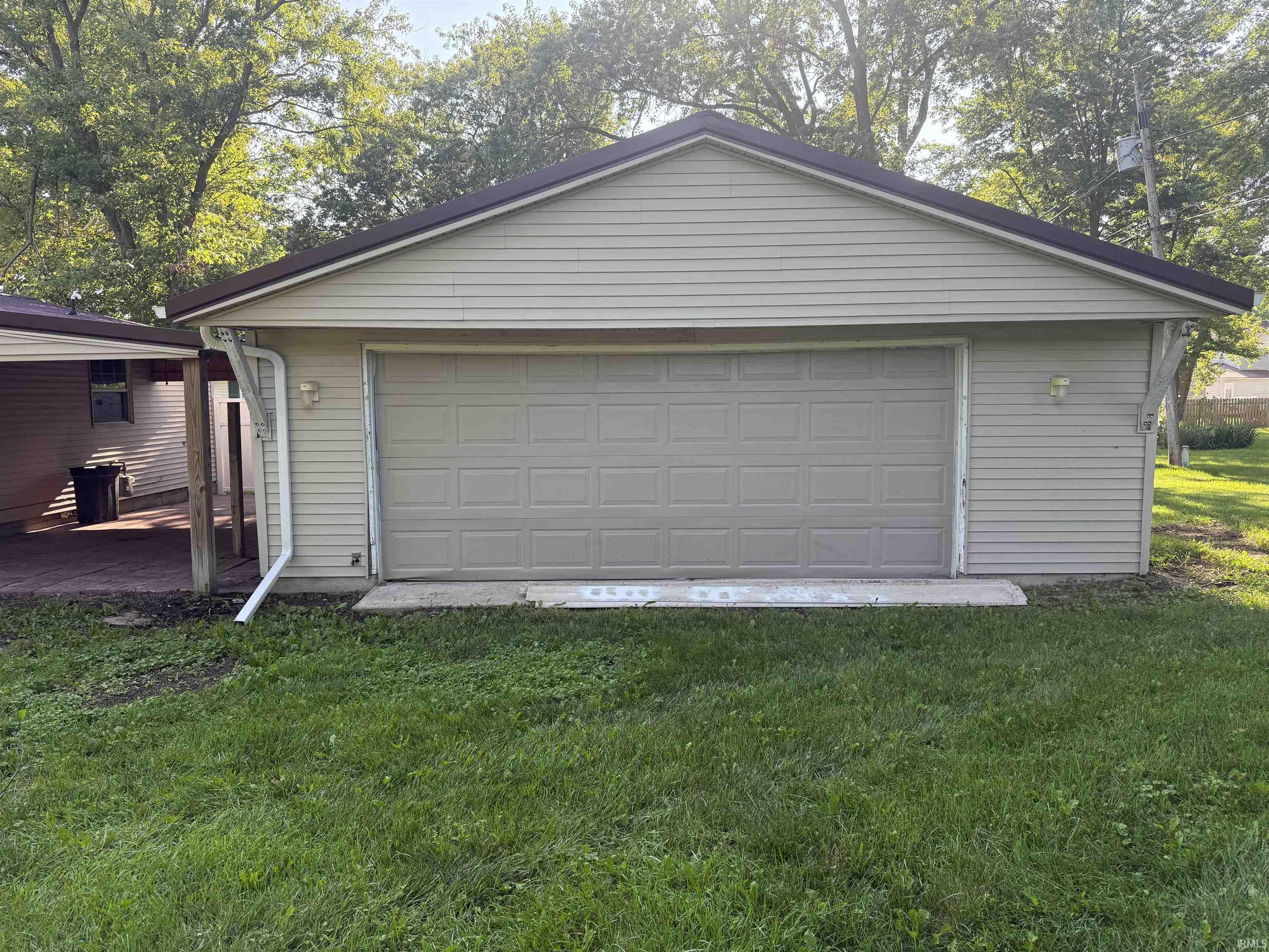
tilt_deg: -4.1
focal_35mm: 24
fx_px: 880
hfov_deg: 71.6
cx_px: 634
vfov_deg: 56.8
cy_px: 476
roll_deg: +0.5
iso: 100
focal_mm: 6.76
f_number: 1.78
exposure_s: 1/637
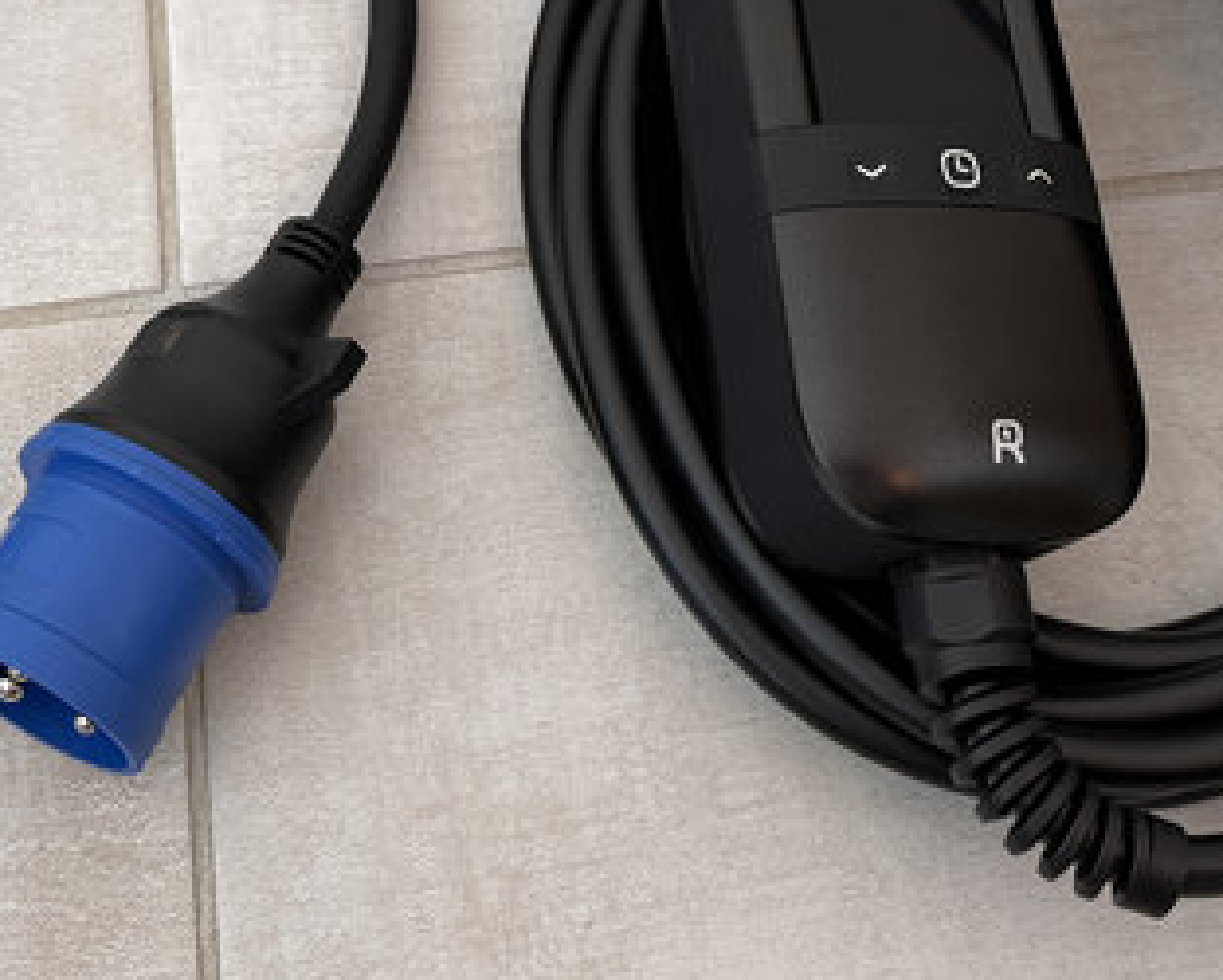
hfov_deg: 31.4
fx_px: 2173
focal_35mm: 60
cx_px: 561
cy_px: -24
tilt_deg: -62.4
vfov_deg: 24.2
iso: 160
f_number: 1.78
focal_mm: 6.76
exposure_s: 1/121
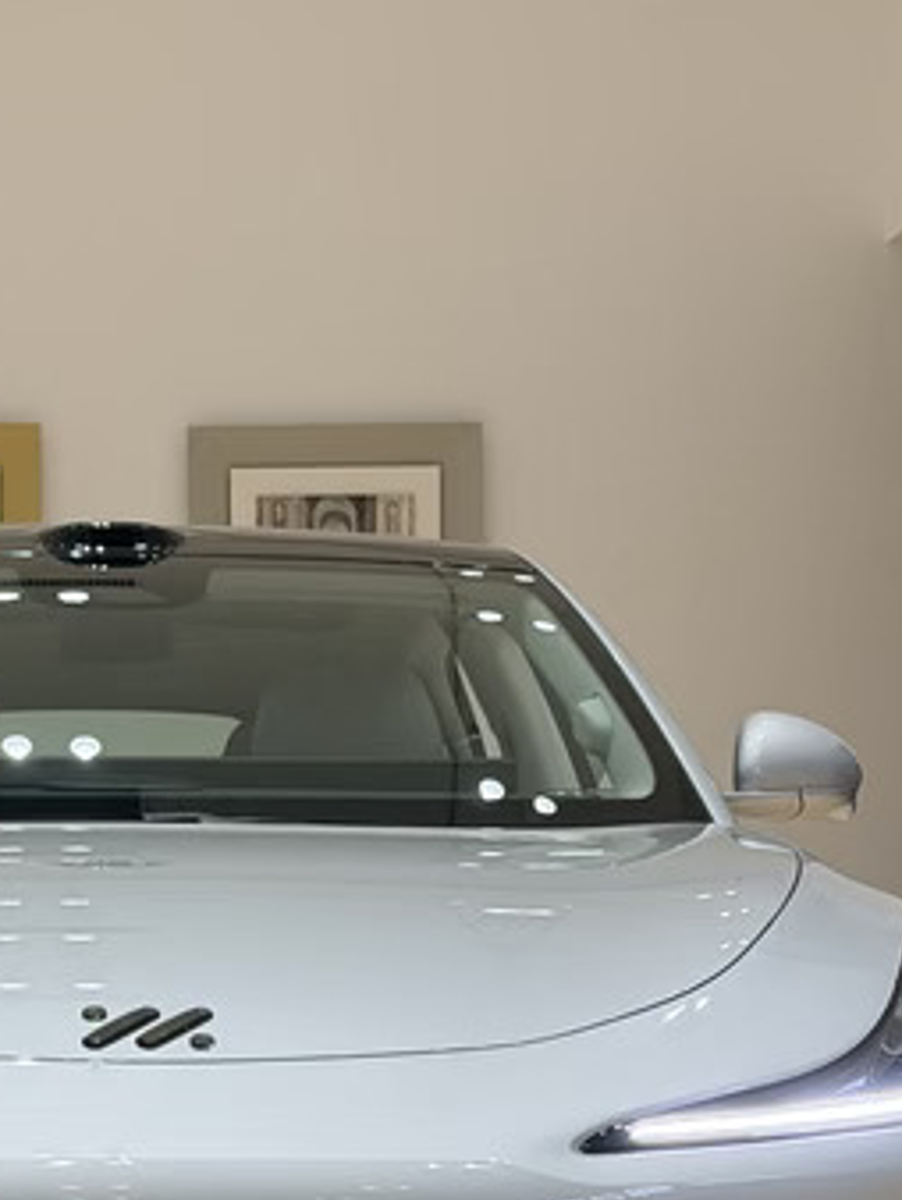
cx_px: 117
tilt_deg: -2.0
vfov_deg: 17.8
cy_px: 991
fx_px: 3782
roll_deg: +0.2
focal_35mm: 109
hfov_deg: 13.5
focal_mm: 6.76
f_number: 1.78
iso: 80
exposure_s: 1/256
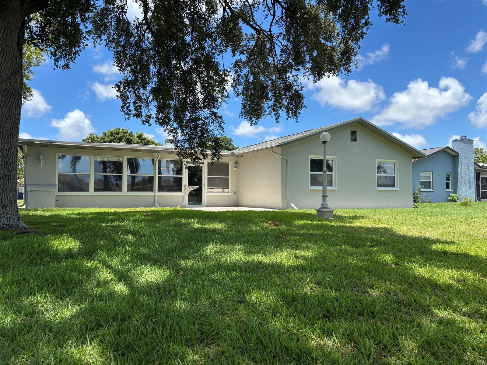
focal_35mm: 26
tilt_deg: +1.8
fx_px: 366
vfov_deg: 53.1
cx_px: 244
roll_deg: +0.4
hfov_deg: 67.3
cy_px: 182
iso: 50
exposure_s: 1/1876
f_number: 1.6
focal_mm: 5.96
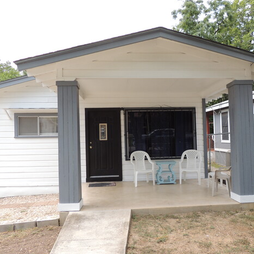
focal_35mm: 29
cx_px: 139
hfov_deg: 55.5
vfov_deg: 55.6
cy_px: 130
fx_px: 241
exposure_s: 1/400
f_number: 3
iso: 100
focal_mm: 4.3
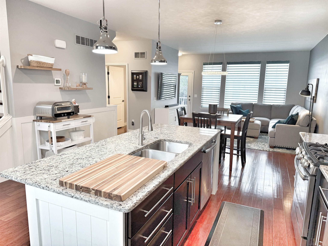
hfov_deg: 71.6
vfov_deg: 56.8
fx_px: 227
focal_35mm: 24
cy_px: 123
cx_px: 164
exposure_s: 1/120
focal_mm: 6.76
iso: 200
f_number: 1.78
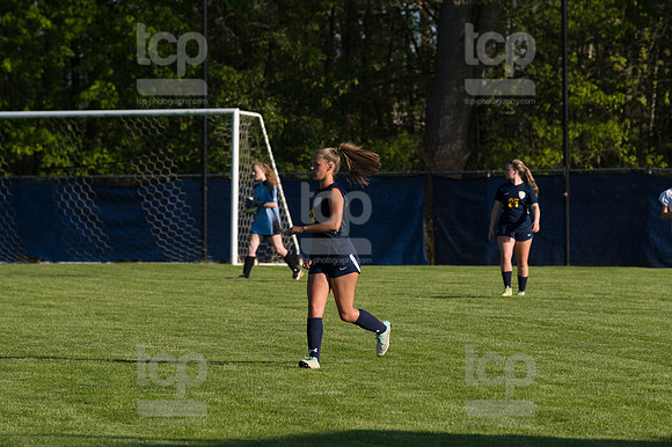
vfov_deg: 4.6
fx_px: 5597
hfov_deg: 6.9
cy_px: 224
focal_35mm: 300
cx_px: 336
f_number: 5.6
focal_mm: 200
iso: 250
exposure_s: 1/1600
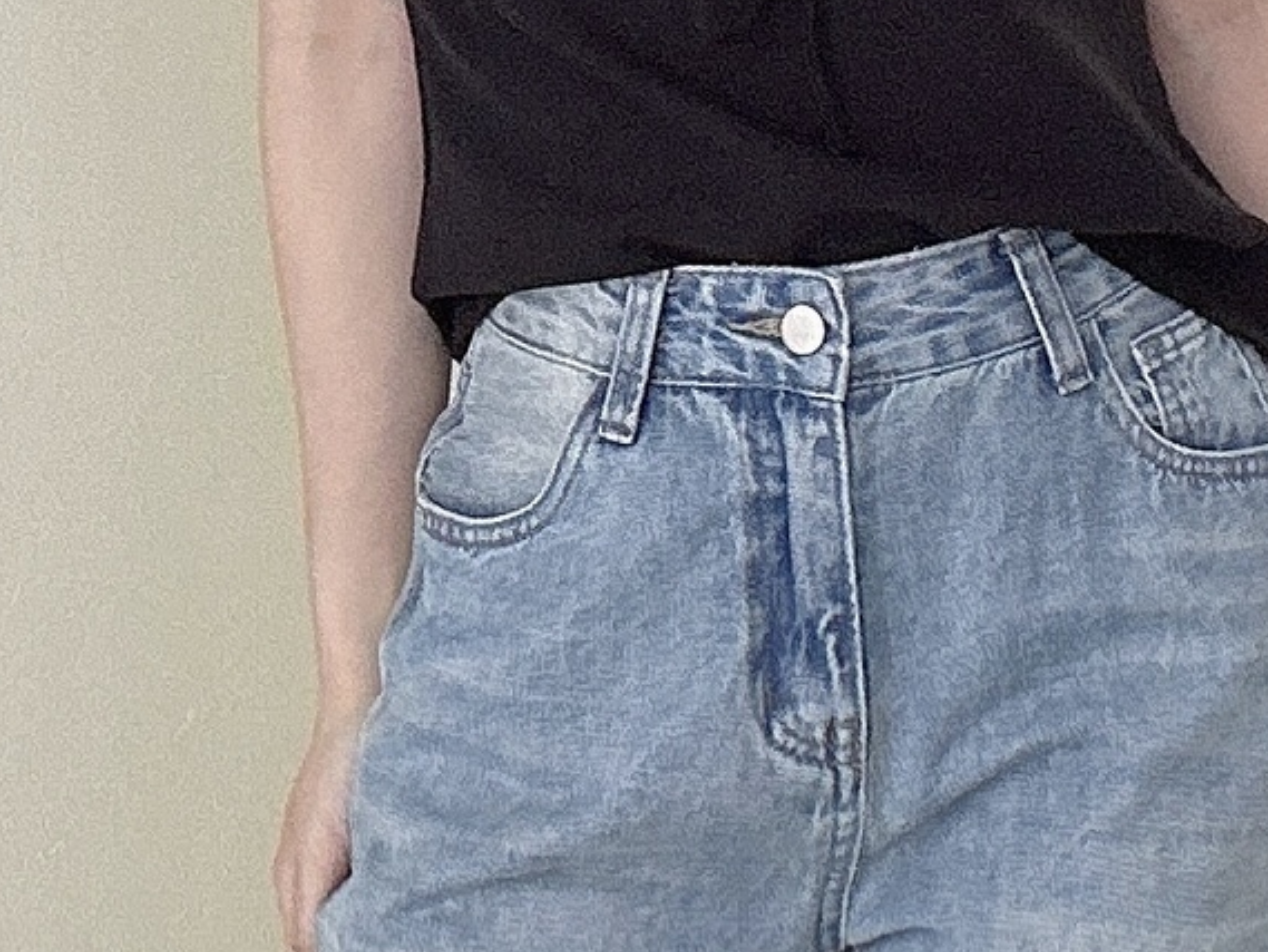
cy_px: 791
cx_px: 702
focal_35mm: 97
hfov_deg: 20.2
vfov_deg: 15.1
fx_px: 3554
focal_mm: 2.69
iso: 100
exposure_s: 1/60
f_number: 1.9
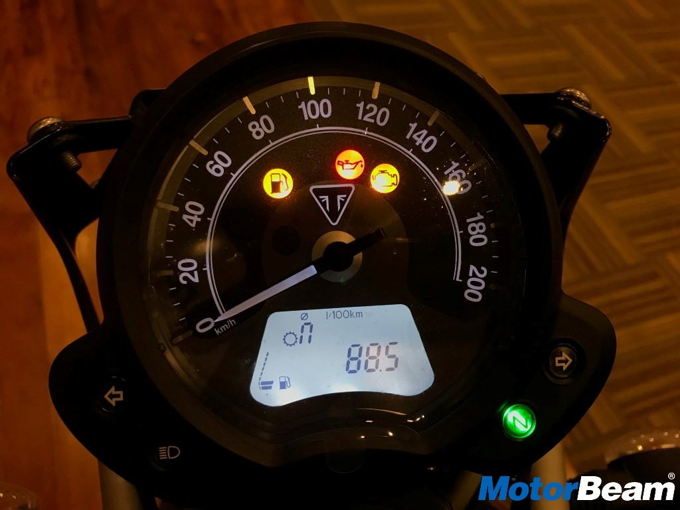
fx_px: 550
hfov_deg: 63.4
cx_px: 340
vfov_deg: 49.7
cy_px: 255
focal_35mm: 28
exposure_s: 1/25
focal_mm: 3.99
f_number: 1.8
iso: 32
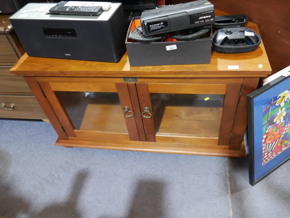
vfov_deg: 49.8
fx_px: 235
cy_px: 109
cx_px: 145
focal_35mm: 28
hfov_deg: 63.4
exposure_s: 1/60
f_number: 4.5
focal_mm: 14
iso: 1600
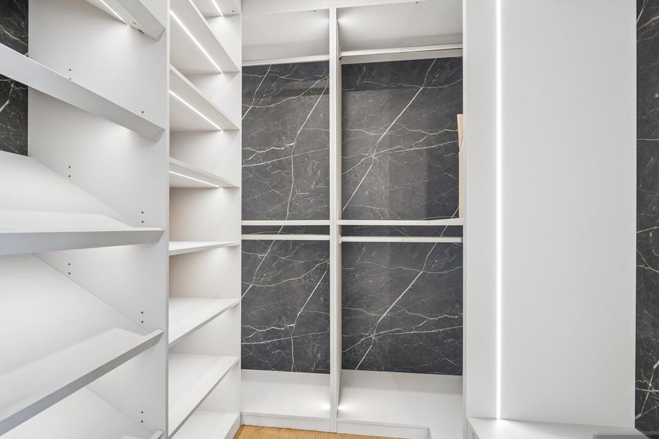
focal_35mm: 17
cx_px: 312
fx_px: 311
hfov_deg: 93.2
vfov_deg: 70.4
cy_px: 231
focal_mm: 16
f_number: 8
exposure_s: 1/5
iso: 400
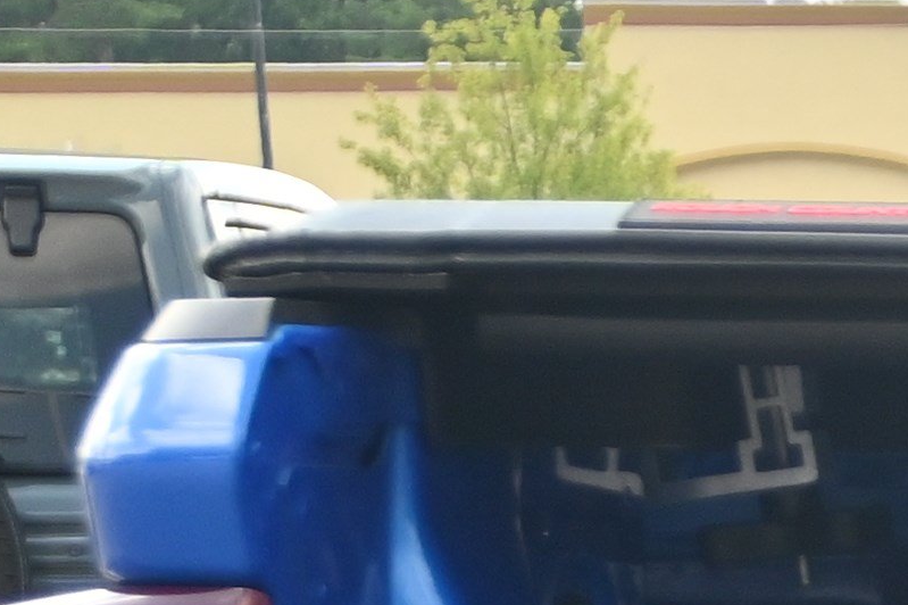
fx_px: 6592
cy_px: 1422
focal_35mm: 261
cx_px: 3132
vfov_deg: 5.1
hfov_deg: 6.8
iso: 250
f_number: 4.5
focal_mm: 25
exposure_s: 1/200
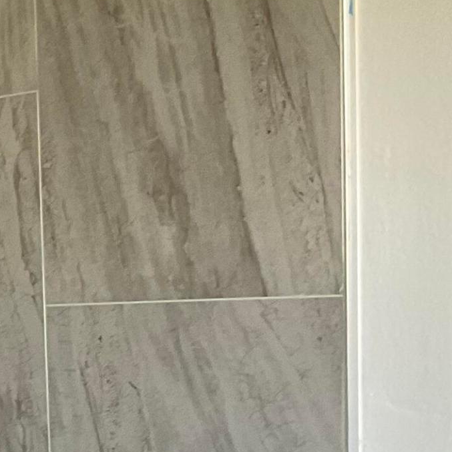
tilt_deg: -7.0
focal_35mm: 109
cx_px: -349
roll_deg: +6.3
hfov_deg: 14.2
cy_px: 509
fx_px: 1610
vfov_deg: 15.5
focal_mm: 3
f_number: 1.8
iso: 64
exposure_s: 1/80
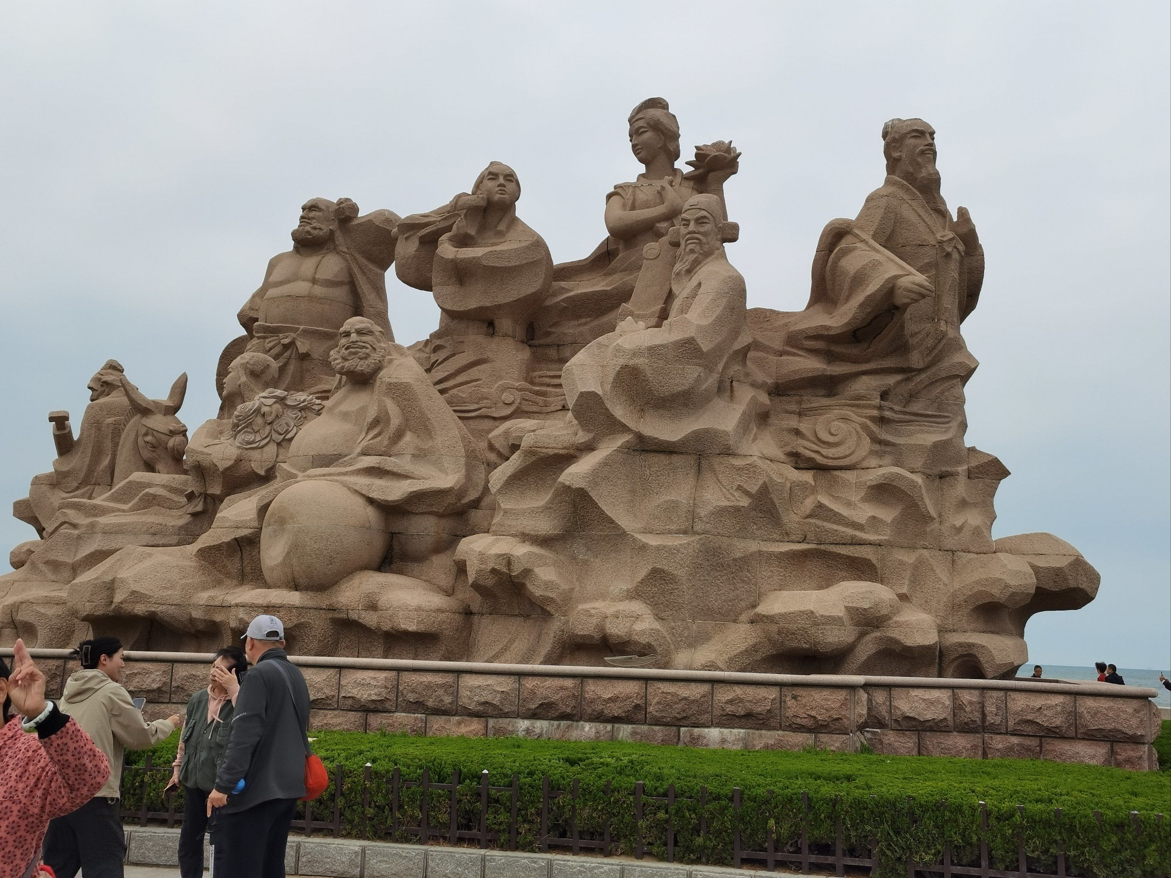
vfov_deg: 36.0
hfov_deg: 46.8
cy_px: 439
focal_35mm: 40
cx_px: 586
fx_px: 1353
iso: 50
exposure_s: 1/2000
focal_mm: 6.71
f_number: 1.9
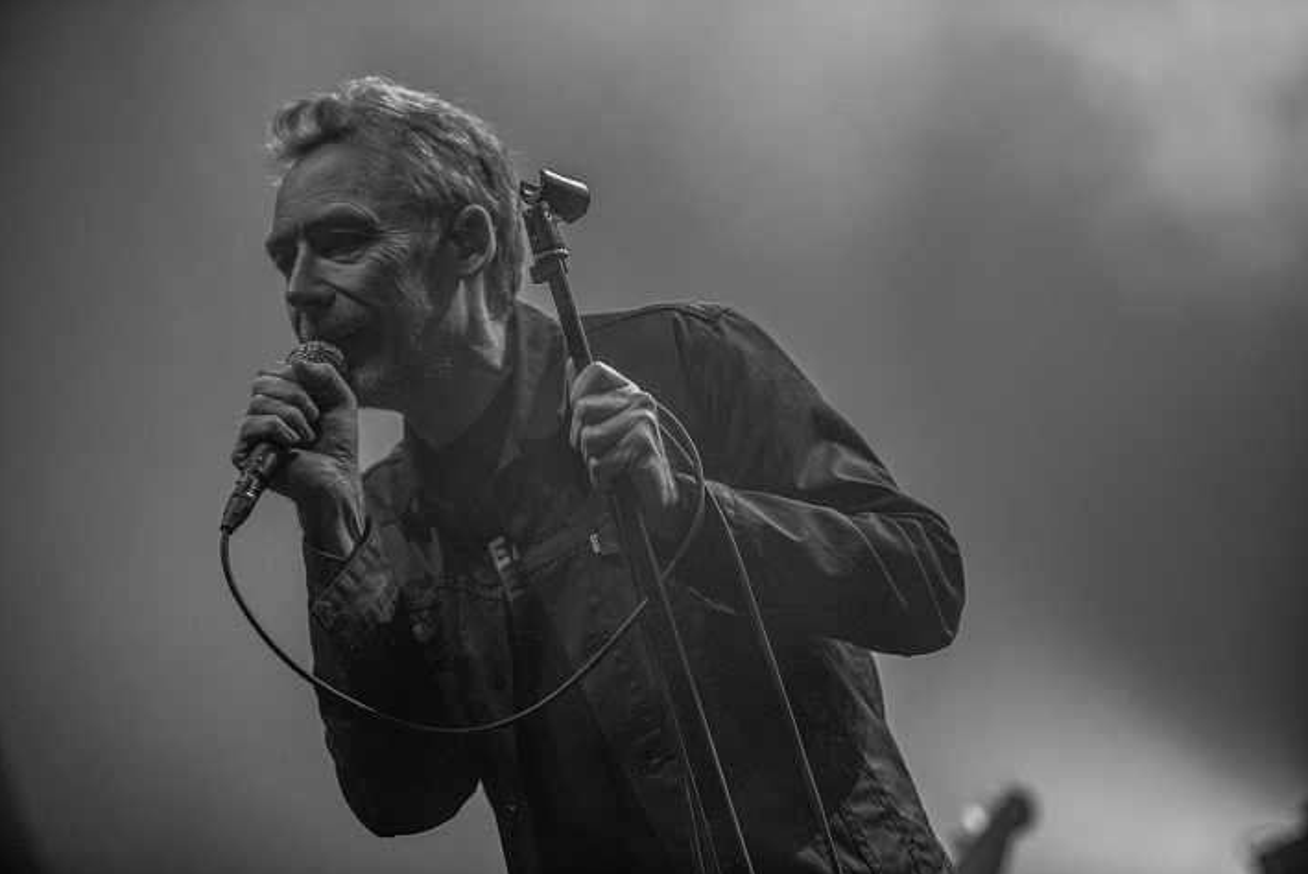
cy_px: 440
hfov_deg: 15.5
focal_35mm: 132
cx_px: 646
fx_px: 4800
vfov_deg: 10.4
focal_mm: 130
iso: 1250
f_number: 2.8
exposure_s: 1/100
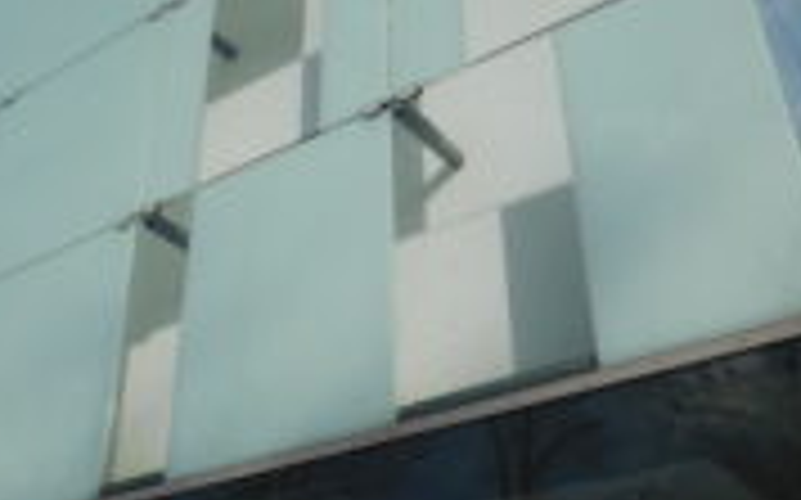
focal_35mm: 48
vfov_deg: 26.6
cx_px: 310
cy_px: 155
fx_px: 1047
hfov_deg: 41.6
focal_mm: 4
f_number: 6
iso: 125
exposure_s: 1/800
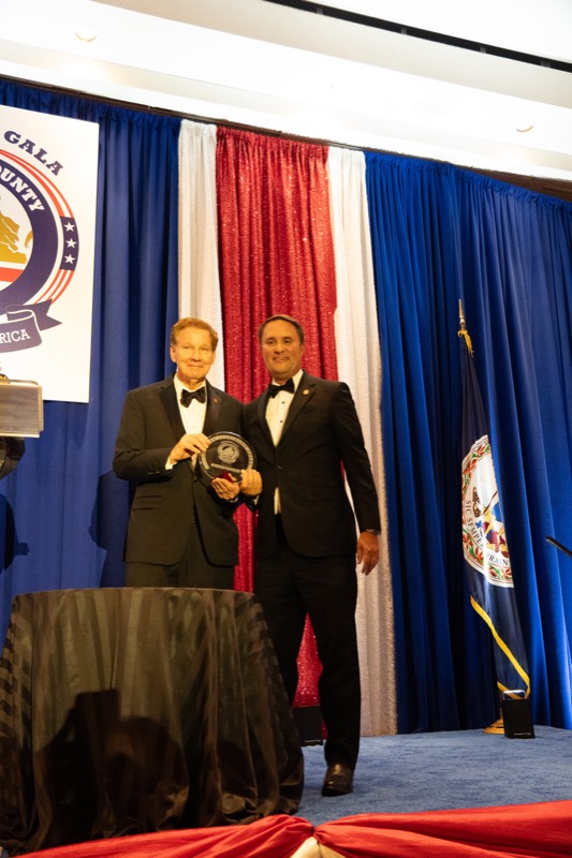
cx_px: 286
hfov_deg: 38.3
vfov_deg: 55.1
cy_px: 429
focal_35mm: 34
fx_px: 823
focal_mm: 23
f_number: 3.2
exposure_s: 1/100
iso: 6400
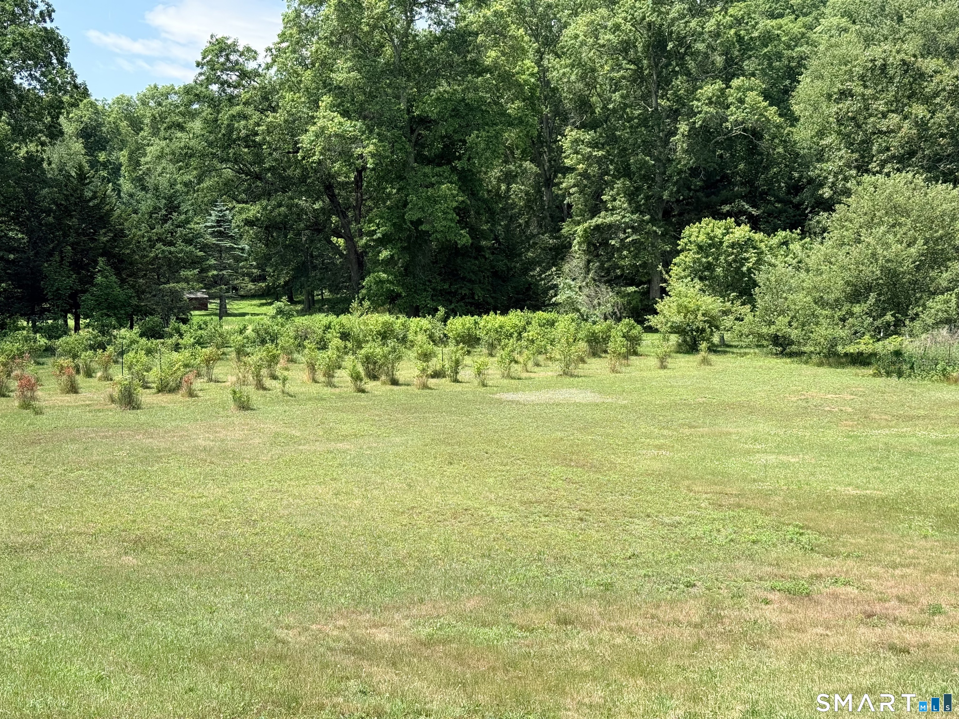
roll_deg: +0.7
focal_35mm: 48
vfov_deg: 30.3
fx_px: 1330
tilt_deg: -3.4
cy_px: 360
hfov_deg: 39.7
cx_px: 480
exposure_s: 1/2342
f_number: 1.78
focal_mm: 6.76
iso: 80
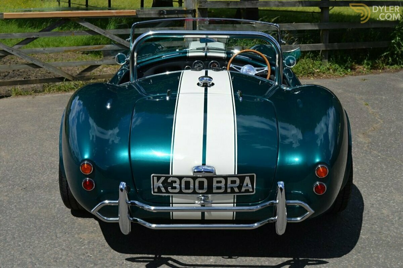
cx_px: 202
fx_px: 503
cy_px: 134
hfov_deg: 43.7
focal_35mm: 45
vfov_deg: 29.8
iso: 100
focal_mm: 30
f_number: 10
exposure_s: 1/400
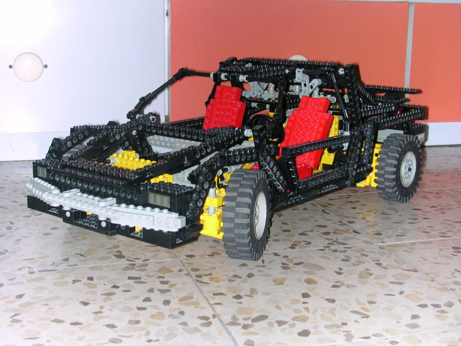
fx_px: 719
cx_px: 230
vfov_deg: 27.0
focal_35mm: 54
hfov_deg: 35.5
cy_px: 173
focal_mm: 8.2
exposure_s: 1/60
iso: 100
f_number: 3.2
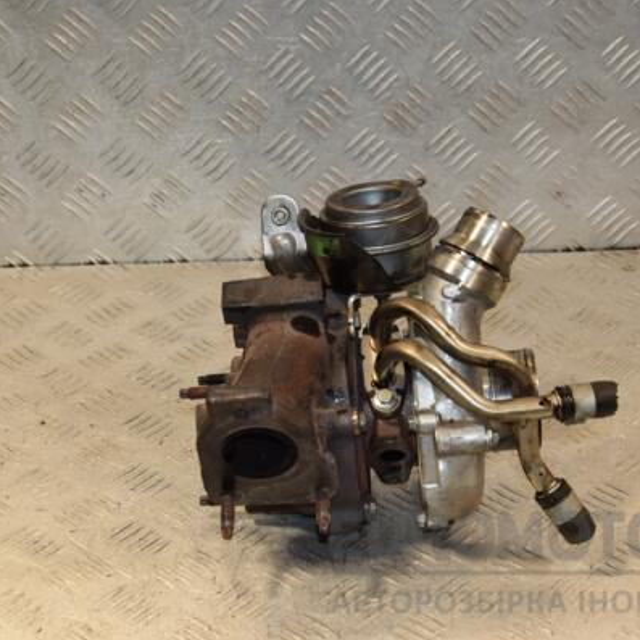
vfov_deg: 21.4
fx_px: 1694
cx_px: 300
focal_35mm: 81
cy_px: 321
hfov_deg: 21.4
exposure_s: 1/200
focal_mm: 42
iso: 800
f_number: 6.3
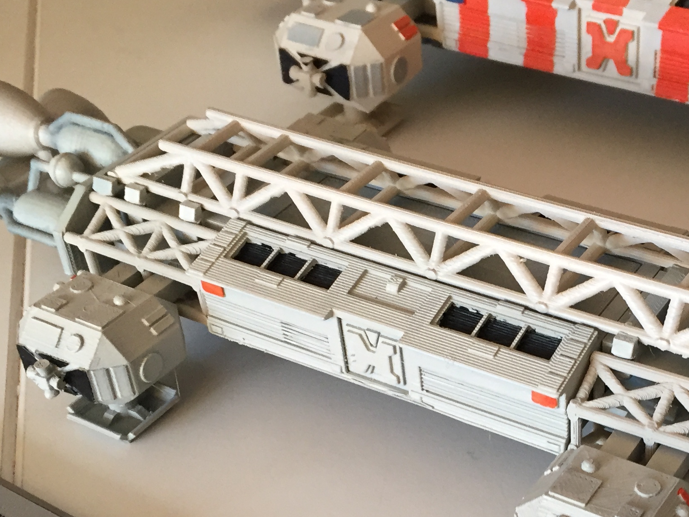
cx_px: 522
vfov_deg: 24.5
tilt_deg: -43.6
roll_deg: +2.3
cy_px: 468
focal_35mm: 58
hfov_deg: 32.6
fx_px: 1154
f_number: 2.2
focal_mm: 4.15
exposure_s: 1/33
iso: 160
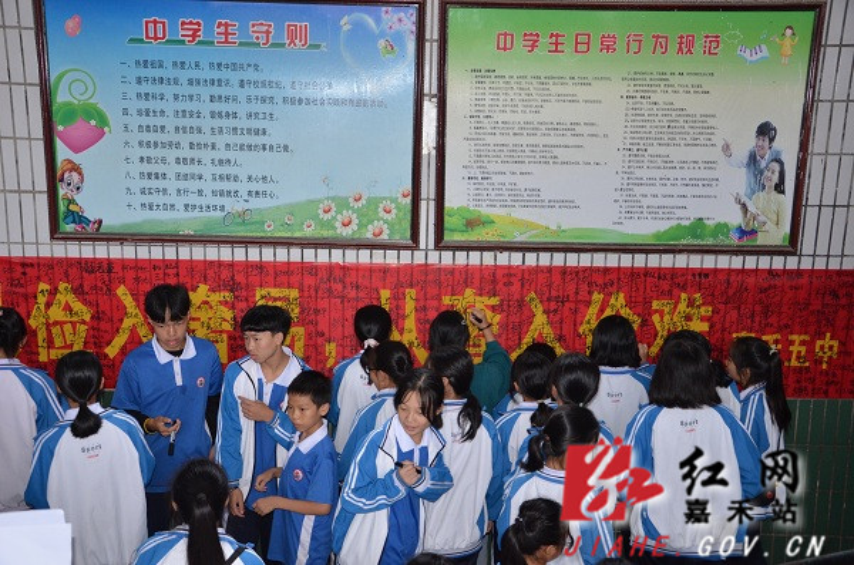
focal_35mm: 39
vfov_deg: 34.0
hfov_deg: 49.7
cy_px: 282
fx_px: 923
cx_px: 427
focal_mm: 26
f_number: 4
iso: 800
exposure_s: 1/60
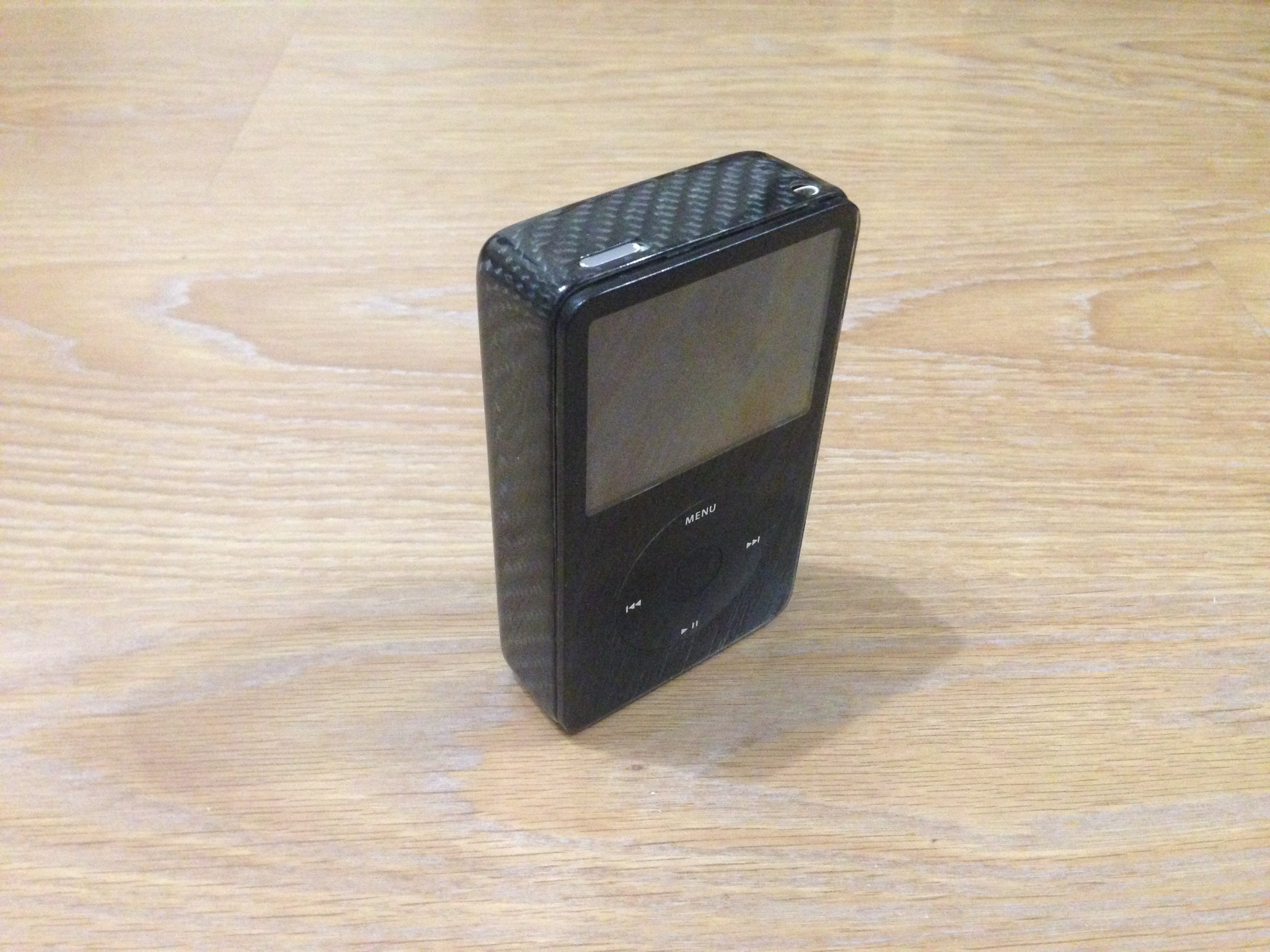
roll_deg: +0.6
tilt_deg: -39.4
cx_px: 635
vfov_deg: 42.9
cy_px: 476
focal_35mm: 33
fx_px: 1211
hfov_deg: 55.4
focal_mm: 4.12
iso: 500
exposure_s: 1/15
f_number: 2.4
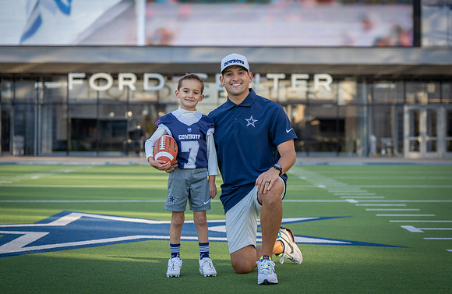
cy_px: 137
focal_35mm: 83
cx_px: 256
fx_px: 1037
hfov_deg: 24.6
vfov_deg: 16.1
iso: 100
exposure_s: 1/320
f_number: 2.8
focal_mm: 70
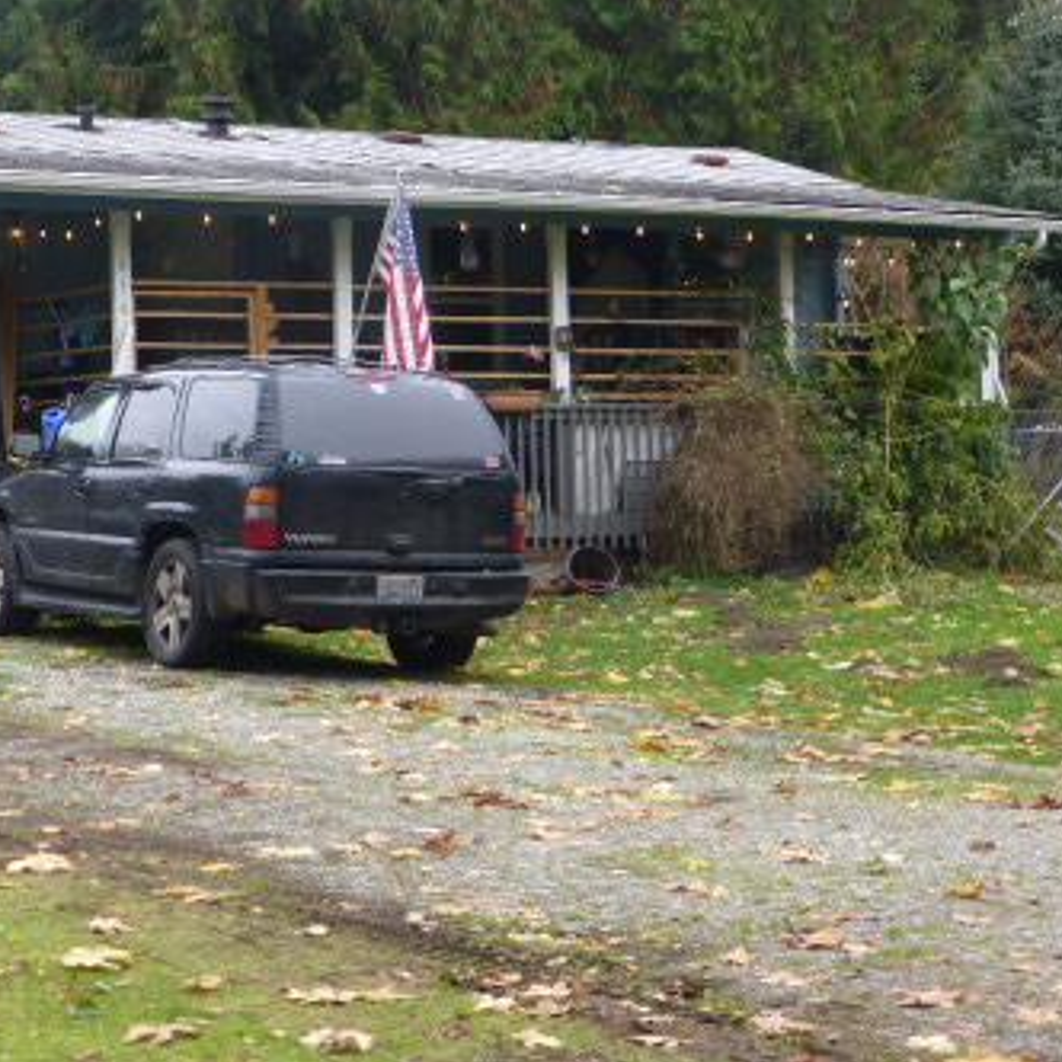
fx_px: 2777
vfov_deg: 21.5
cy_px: 297
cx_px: 218
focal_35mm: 80
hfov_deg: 21.4
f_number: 4.2
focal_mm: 8.5
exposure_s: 1/80
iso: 100
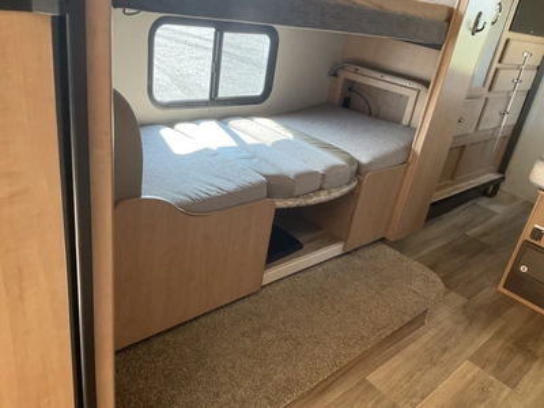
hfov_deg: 61.7
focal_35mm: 29
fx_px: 456
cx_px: 272
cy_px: 204
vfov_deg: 48.2
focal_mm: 3
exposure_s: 1/60
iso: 160
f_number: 1.8
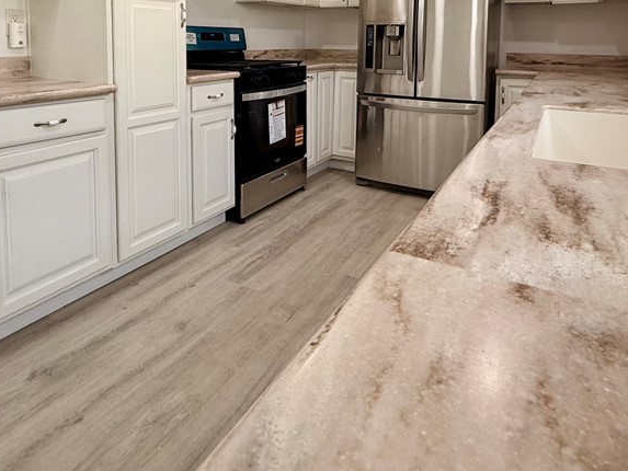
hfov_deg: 69.4
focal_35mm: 25
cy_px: 69
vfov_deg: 50.2
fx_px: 454
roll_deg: -0.8
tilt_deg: -3.5
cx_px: 304
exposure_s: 1/120
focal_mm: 2.22
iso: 125
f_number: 2.2
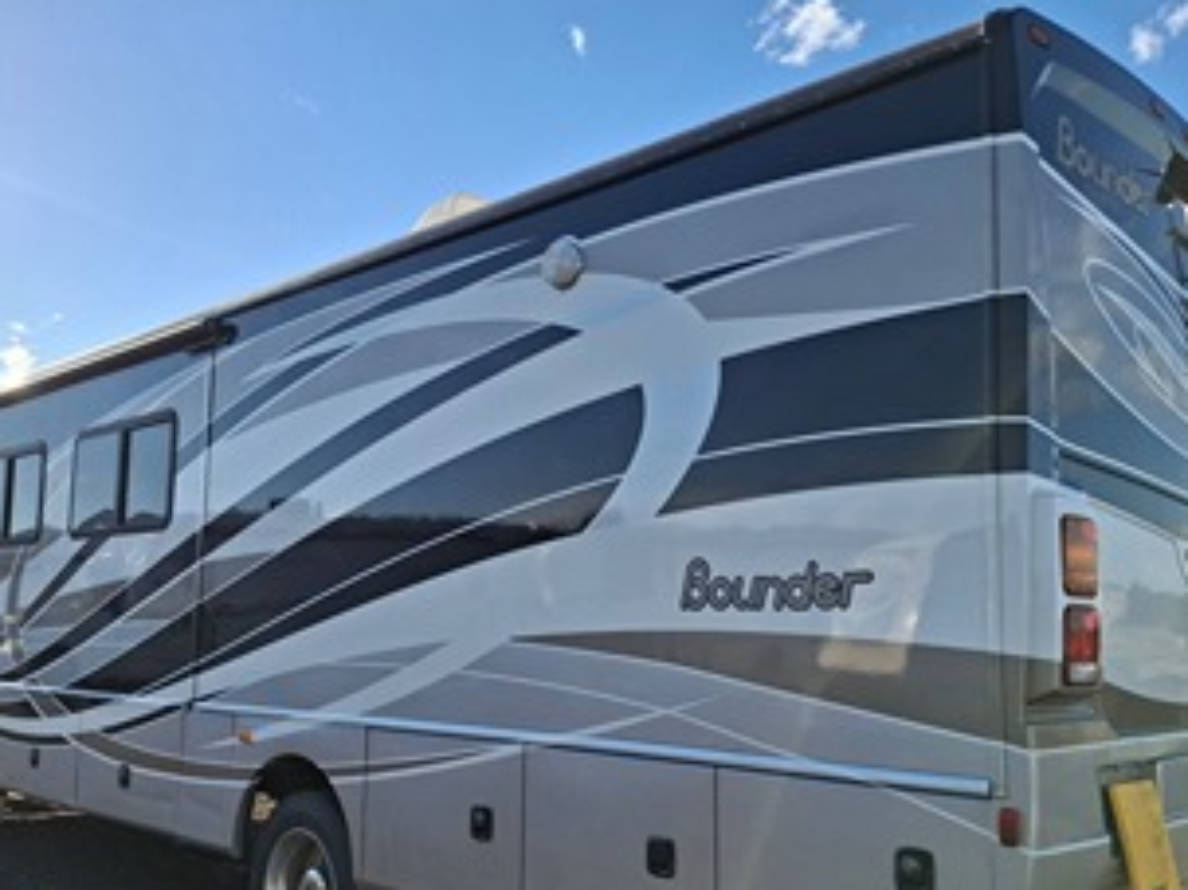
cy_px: 514
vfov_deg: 42.8
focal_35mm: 33
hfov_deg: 55.4
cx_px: 588
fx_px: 1132
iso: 32
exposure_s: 1/2500
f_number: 1.8
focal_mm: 4.69
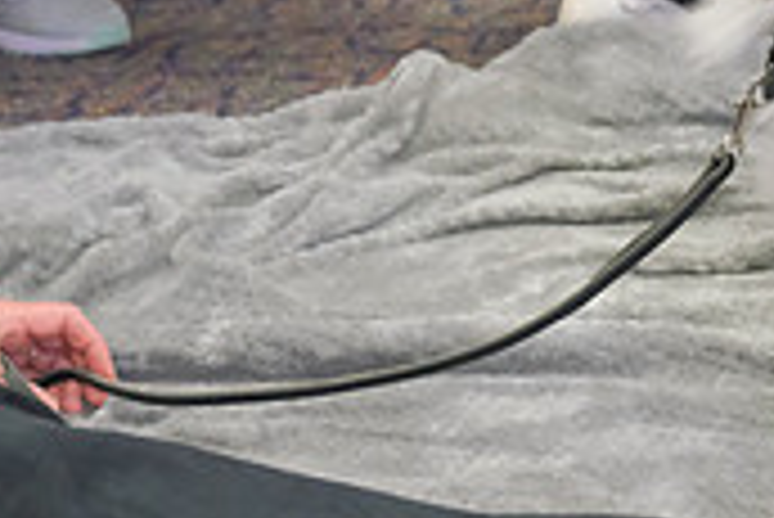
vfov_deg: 12.2
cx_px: 369
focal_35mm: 108
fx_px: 2324
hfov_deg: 18.9
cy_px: -196
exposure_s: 1/125
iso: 4000
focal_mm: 21.4
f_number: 3.2
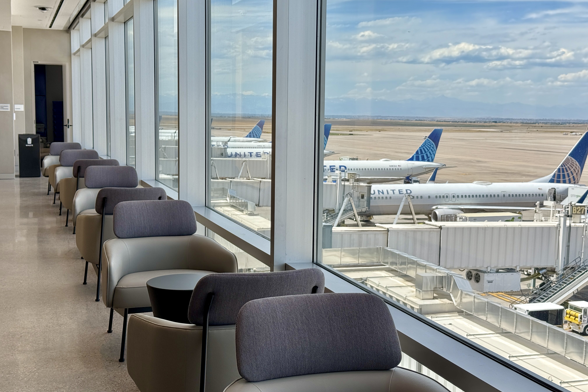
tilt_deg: -5.4
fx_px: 817
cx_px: 294
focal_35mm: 50
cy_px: 191
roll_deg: -0.6
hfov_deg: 39.6
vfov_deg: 27.0
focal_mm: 6.76
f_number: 1.78
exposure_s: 1/810
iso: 100
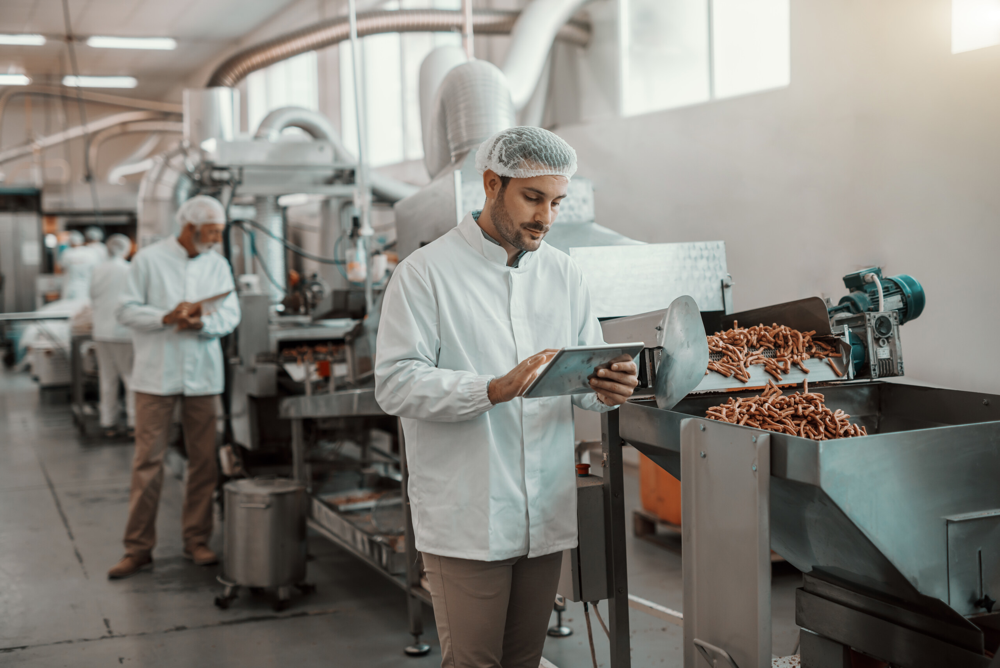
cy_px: 334
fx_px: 1389
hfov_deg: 39.6
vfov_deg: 27.0
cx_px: 500
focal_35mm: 50
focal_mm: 50
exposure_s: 1/125
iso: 200
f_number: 2
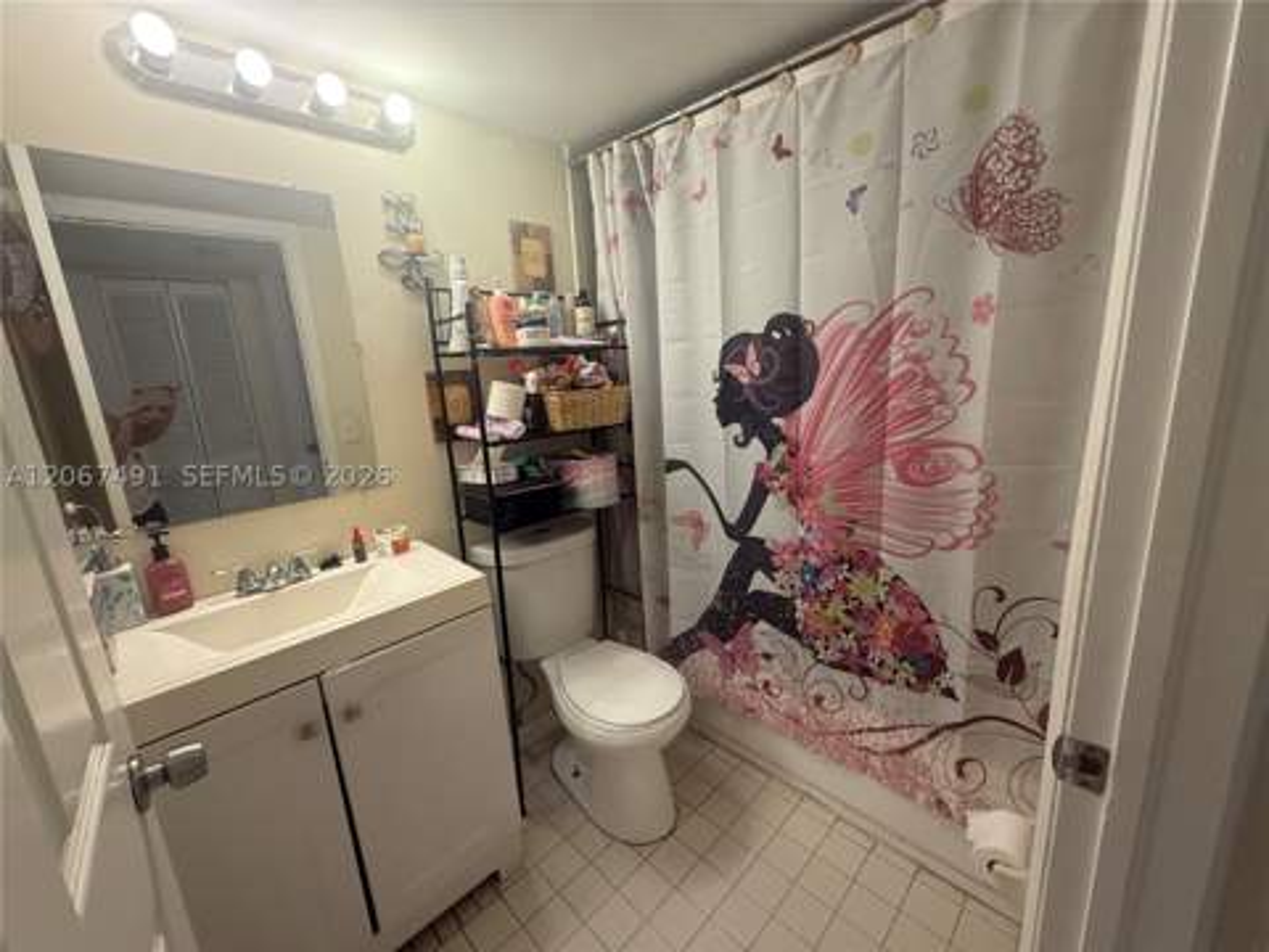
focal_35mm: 14
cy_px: 476
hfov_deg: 102.1
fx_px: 513
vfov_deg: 85.7
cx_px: 634
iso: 250
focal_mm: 2.22
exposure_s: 1/120
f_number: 2.2
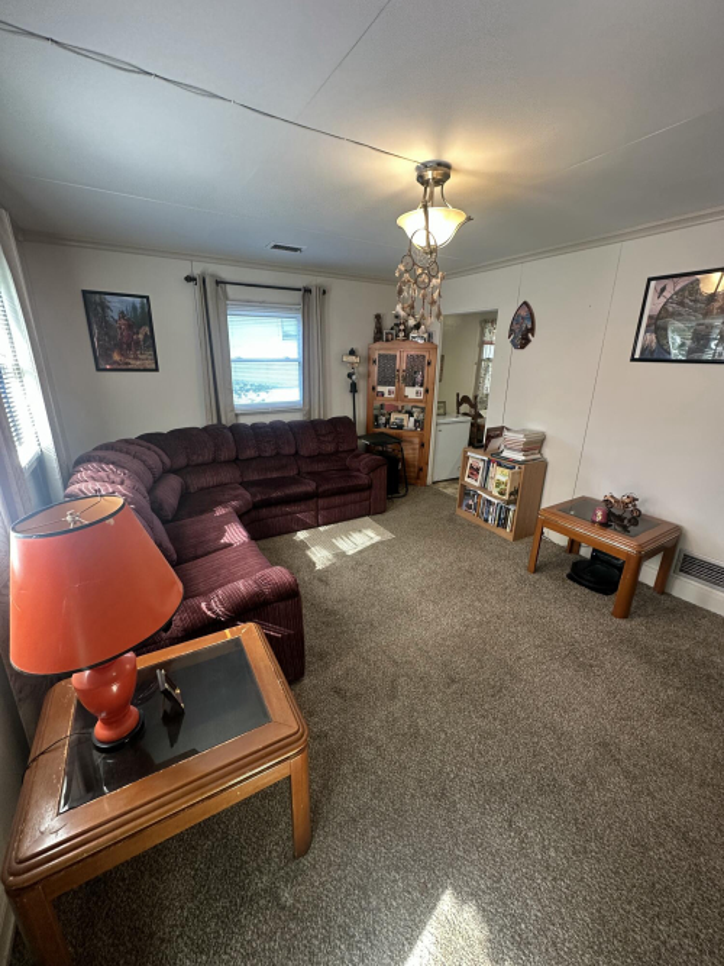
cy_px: 483
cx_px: 362
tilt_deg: -18.8
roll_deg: -0.8
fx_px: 391
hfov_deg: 85.7
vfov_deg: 102.1
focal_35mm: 14
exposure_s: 1/60
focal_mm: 2.22
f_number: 2.2
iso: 200
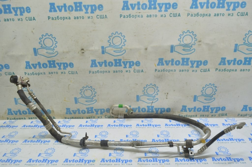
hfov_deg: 67.4
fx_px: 189
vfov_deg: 47.9
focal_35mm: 27
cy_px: 84
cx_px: 126
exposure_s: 1/20
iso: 400
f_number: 5.6
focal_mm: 18
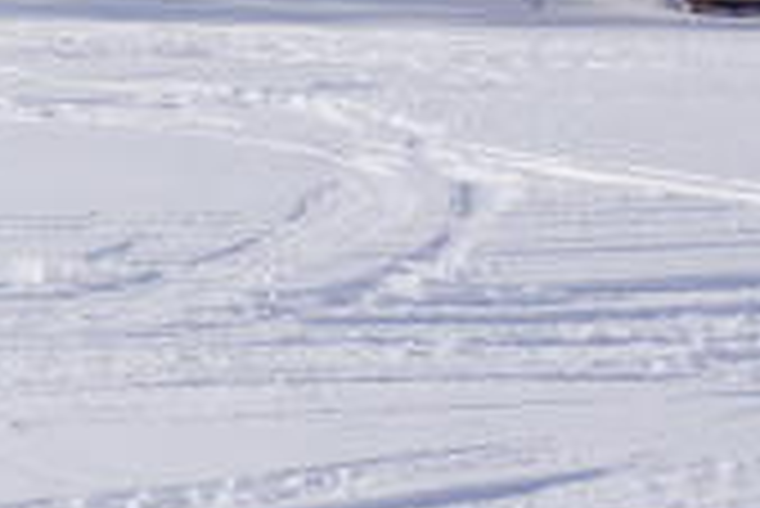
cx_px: -971
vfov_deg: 5.5
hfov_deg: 7.8
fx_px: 5240
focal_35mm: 248
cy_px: -414
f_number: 11
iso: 100
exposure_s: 1/100
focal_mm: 28
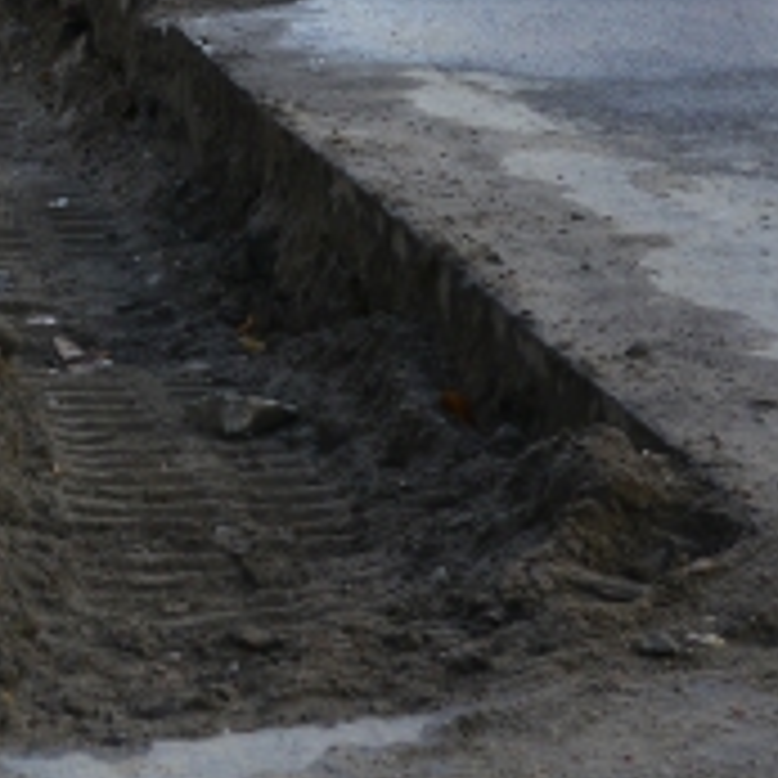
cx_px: -180
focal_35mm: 137
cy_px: -128
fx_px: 3484
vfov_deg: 12.5
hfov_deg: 12.4
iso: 160
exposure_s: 1/400
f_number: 4
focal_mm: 20
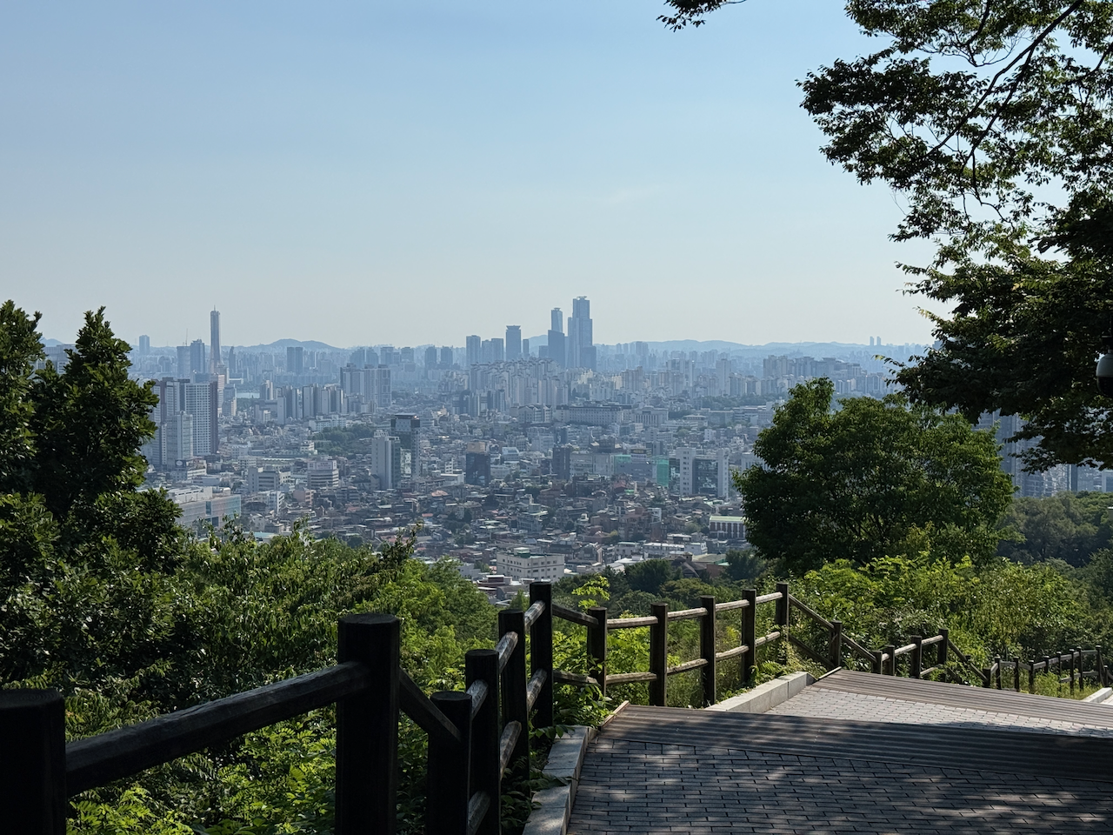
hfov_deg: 39.7
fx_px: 1543
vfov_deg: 30.3
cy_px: 418
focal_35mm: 48
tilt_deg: -2.8
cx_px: 556
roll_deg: +0.1
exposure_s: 1/11364
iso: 80
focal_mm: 6.76
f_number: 1.78
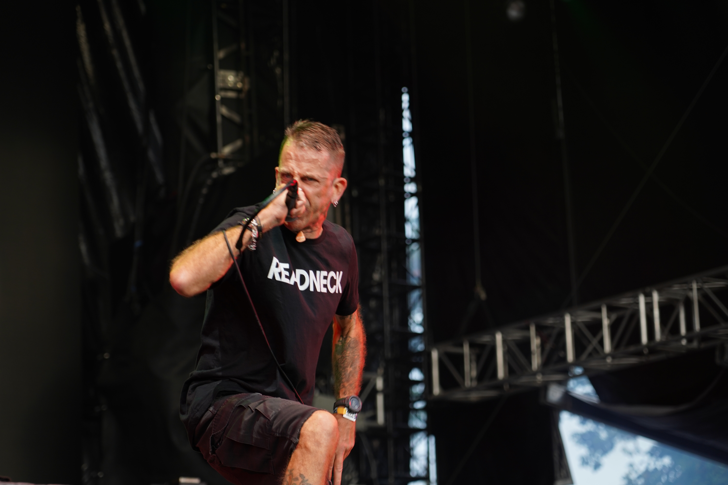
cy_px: 242
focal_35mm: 105
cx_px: 364
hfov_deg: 19.5
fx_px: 2123
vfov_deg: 13.0
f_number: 4
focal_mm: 105
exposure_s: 1/125
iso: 400
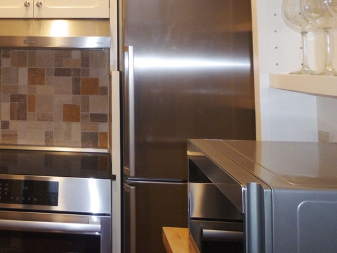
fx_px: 477
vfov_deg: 28.2
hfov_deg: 36.5
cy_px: 12
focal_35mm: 49
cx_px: 34
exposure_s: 1/30
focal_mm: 4.4
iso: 100
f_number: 2.8
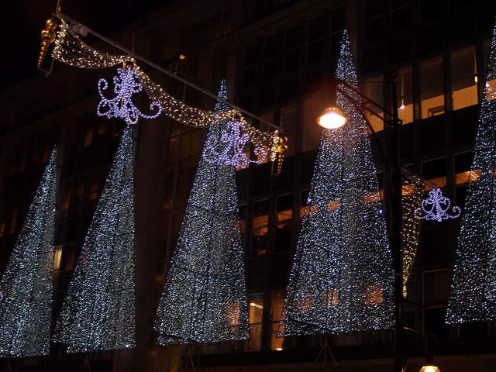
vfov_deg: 28.6
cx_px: 248
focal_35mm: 51
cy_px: 186
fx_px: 731
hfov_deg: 37.5
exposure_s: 1/30
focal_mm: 10.7
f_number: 3.4
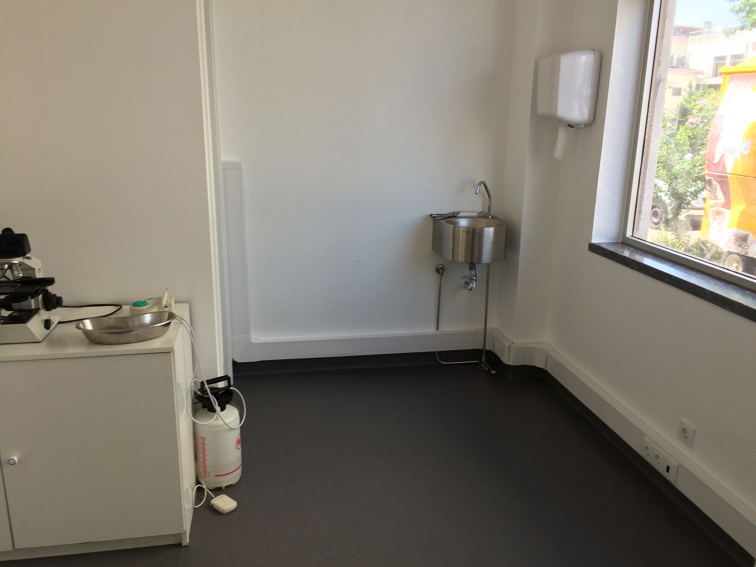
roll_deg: -2.1
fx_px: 633
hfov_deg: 61.7
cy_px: 284
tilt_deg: -14.9
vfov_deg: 48.2
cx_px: 378
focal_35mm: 29
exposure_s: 1/40
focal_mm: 4.15
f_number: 2.2
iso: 40
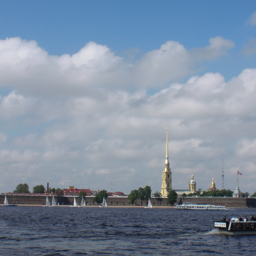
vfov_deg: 26.5
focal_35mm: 65
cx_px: 125
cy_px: 138
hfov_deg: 26.5
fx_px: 544
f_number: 5.6
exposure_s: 1/640
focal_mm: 6.3
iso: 64
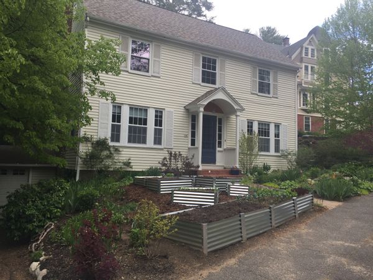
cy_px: 140
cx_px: 186
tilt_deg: +4.6
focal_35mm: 29
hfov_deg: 61.7
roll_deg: -1.9
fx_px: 312
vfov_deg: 48.2
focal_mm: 4.15
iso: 32
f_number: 2.2
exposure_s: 1/527
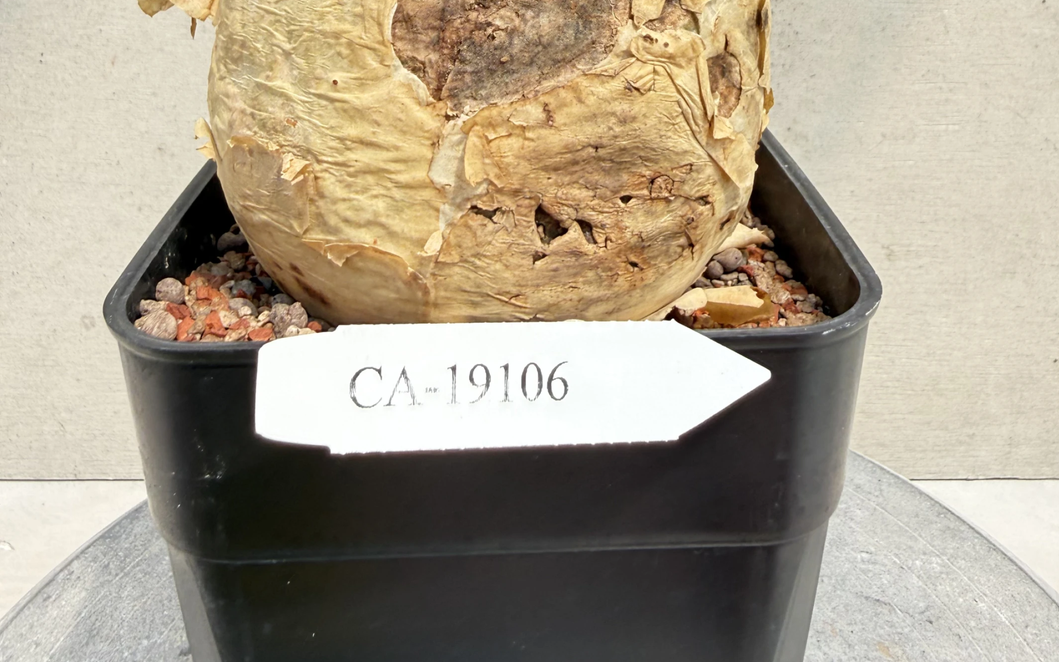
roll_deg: +0.3
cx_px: 530
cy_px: -21
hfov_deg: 56.7
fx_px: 981
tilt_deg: -11.4
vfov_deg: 33.6
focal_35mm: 34
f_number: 2.2
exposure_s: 1/160
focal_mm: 2.22
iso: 50
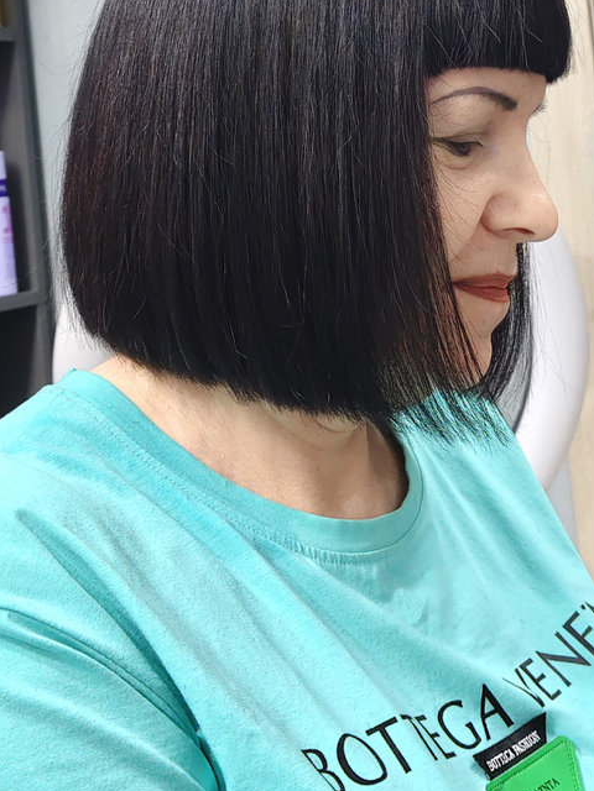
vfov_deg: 28.4
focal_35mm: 65
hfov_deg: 22.4
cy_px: 46
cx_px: 423
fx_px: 1487
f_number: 1.79
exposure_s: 1/100
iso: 466
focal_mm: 4.84
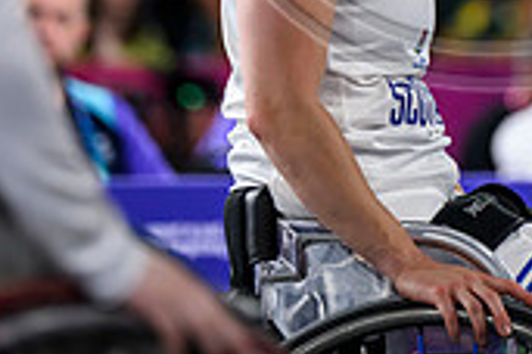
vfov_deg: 2.0
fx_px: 10048
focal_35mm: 680
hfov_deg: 3.0
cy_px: -231
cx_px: 492
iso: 2500
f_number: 3.2
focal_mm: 200
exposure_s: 1/1600
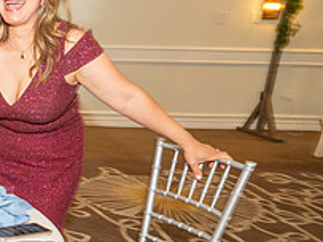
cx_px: -121
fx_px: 615
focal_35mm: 66
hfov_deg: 24.7
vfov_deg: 21.7
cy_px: 224
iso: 800
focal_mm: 24
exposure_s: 1/125
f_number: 3.5
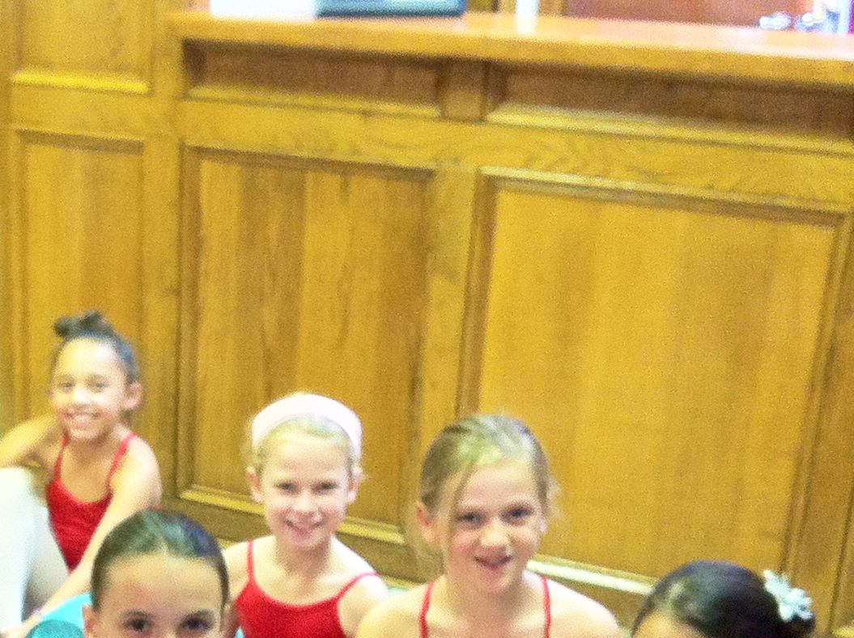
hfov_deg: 22.1
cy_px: 783
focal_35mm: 86
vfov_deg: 16.4
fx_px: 2119
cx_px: 39
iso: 125
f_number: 2.8
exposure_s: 1/15
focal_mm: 3.85
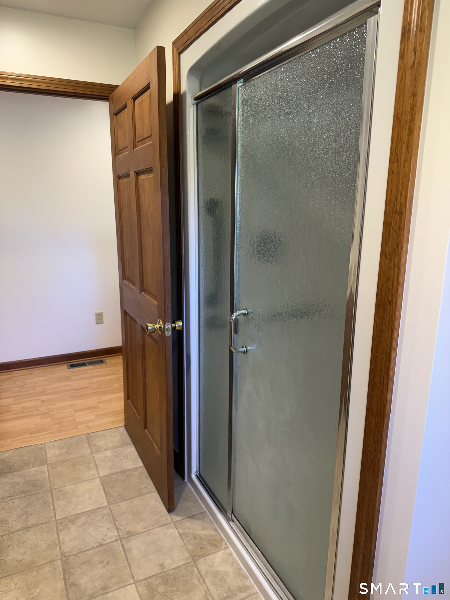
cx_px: 225
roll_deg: -0.9
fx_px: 416
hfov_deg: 56.8
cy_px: 300
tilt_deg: -13.0
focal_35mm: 24
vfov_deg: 71.6
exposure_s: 1/120
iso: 200
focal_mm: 6.76
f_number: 1.78
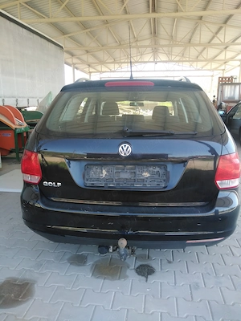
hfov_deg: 53.1
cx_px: 120
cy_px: 160
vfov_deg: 67.3
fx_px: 241
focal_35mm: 26
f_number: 1.8
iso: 100
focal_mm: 3.63
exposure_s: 1/128
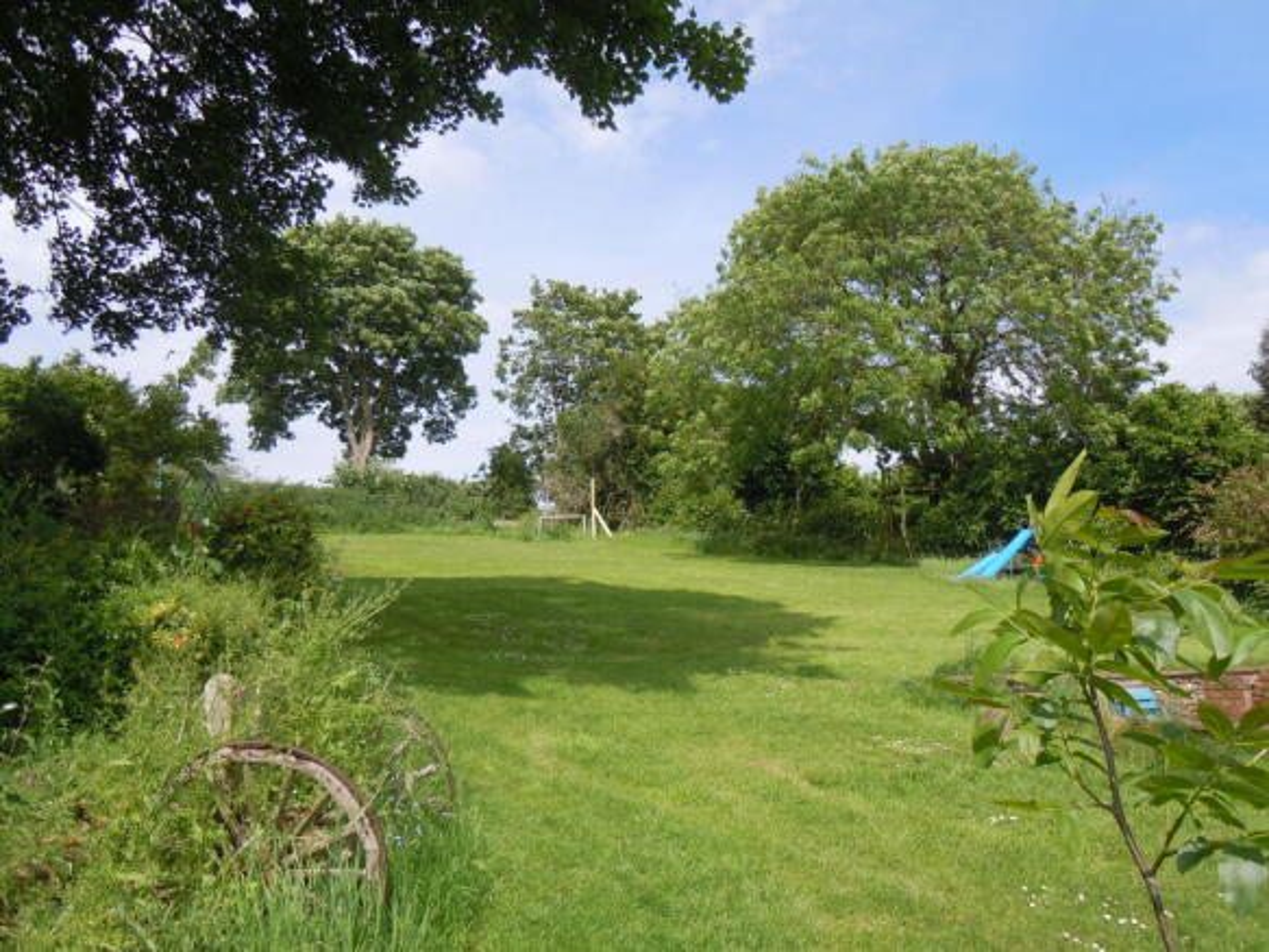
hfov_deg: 60.0
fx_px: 1100
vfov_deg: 46.8
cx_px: 634
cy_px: 476
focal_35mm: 30
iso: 100
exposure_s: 1/640
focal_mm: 5.4
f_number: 3.5
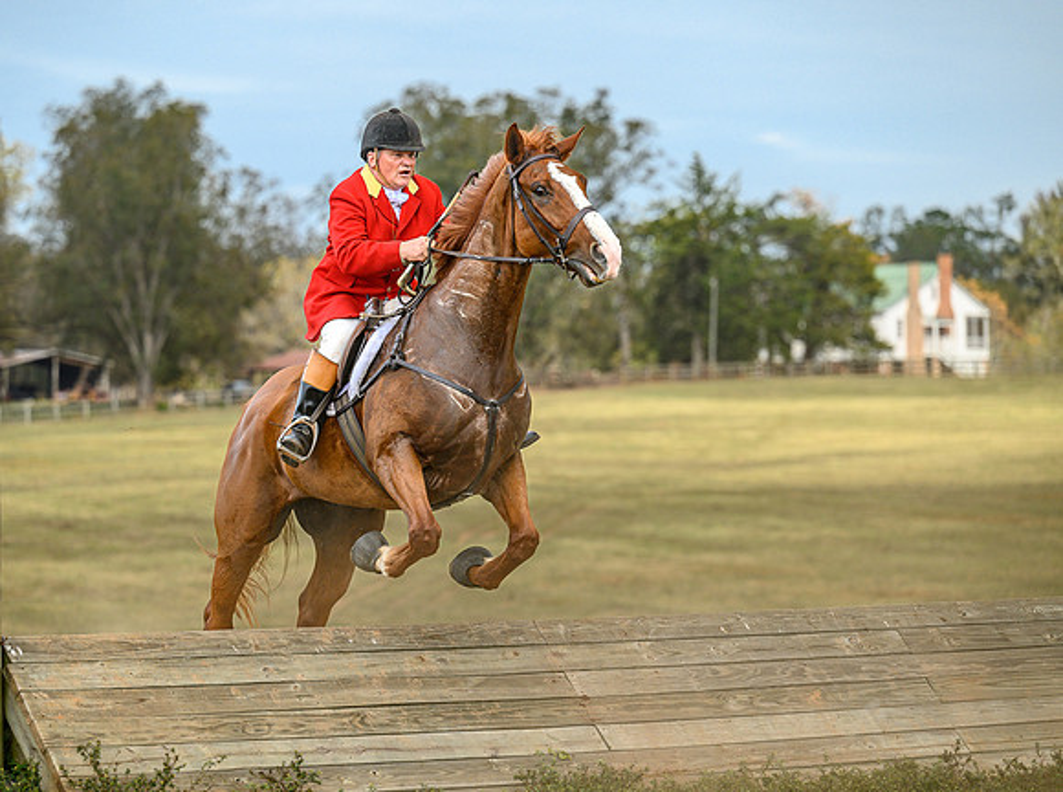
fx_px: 5000
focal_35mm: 163
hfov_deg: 12.1
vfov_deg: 9.1
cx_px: 420
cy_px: 402
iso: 400
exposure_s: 1/1000
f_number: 3.5
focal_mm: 140
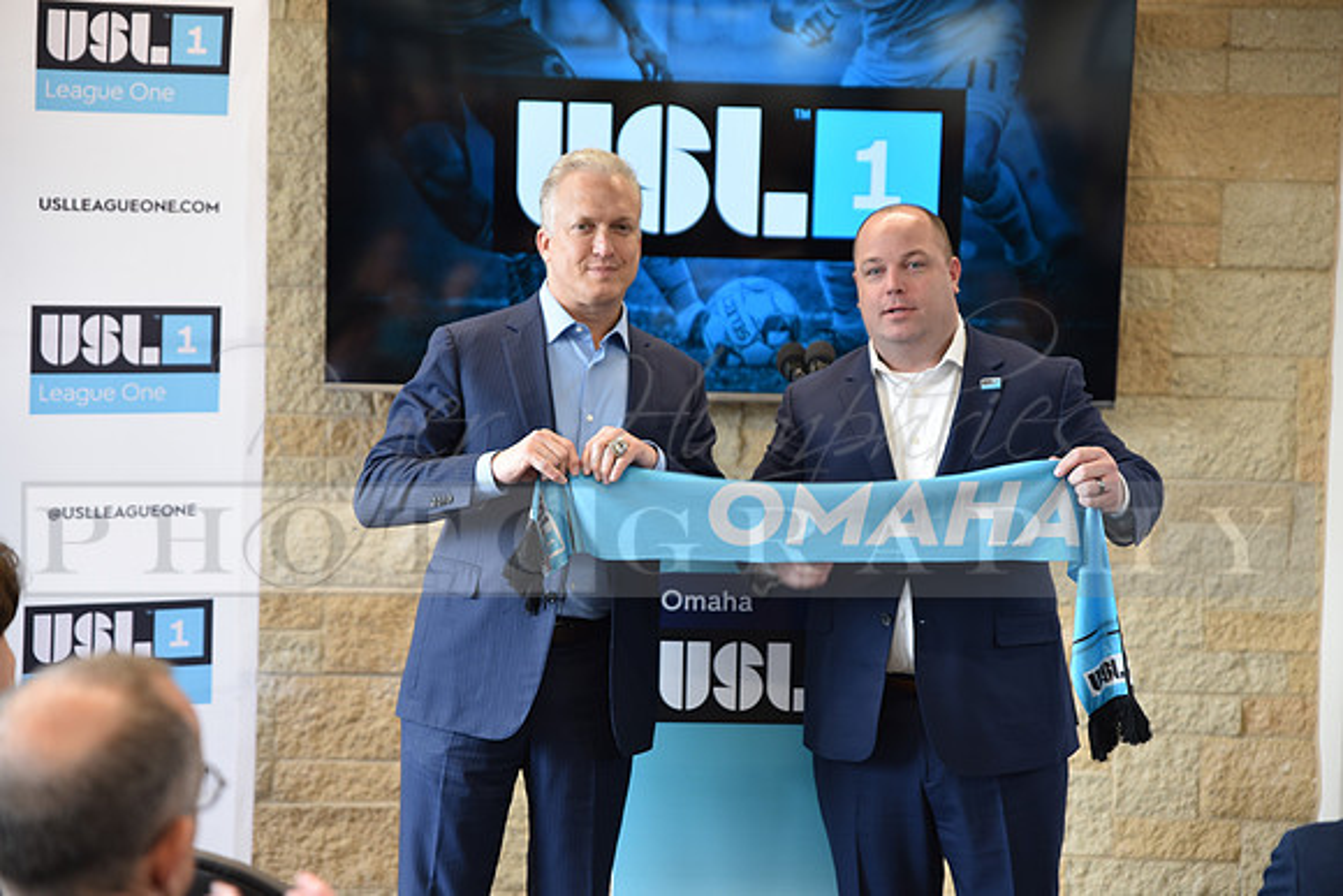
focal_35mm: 70
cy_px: 448
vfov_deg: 19.5
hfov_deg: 28.8
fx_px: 2612
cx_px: 672
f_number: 2.8
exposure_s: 1/50
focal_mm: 70
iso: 400
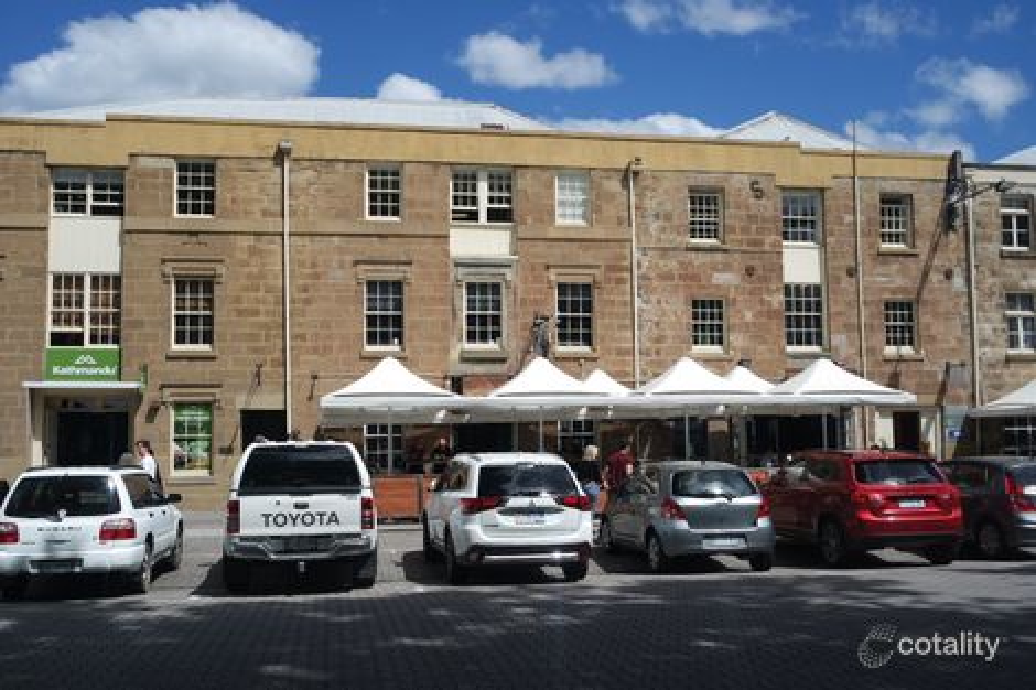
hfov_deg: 54.5
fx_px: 1007
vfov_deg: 37.8
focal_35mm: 35
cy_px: 345
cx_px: 518
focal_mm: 23
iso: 100
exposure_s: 1/400
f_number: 8
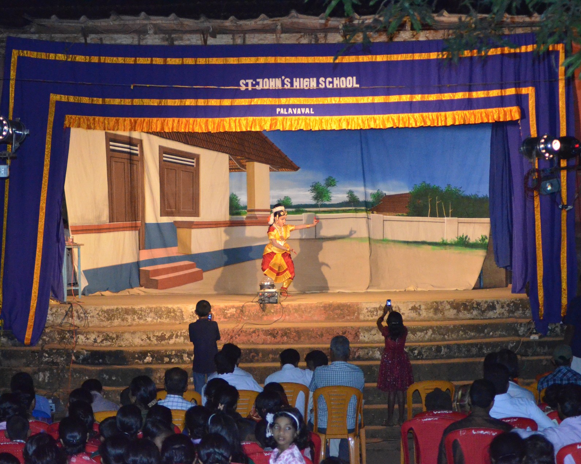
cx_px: 263
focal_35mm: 119
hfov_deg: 16.2
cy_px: 232
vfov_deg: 13.0
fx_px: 2046
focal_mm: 70
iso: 6400
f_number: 4
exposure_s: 1/250
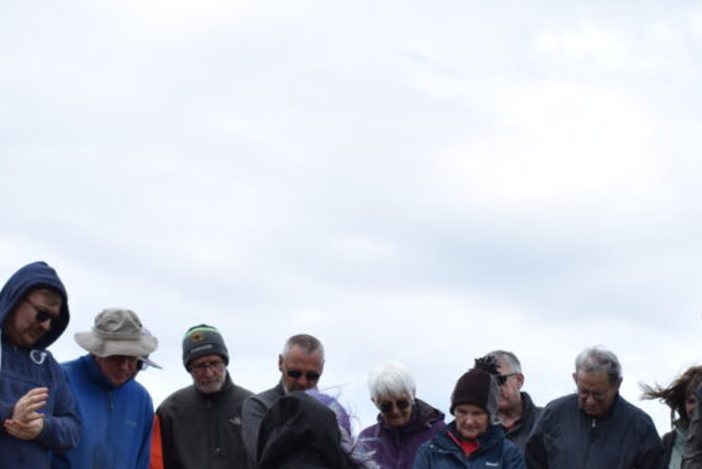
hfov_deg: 23.5
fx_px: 1678
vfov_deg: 15.7
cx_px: 455
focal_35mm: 86
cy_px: 420
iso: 200
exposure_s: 1/320
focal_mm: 29
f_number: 9
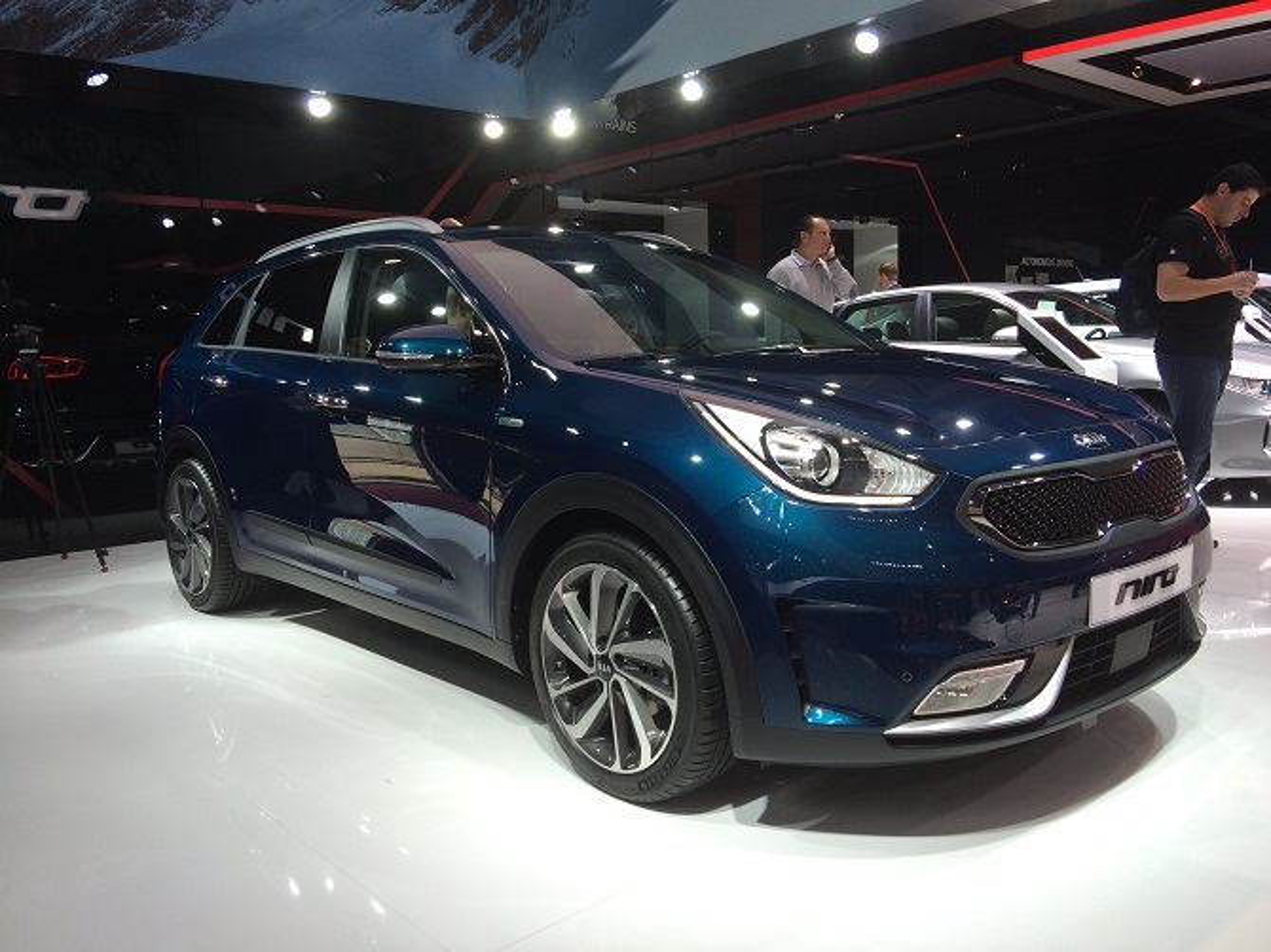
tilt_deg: -6.6
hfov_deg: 61.7
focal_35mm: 29
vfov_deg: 48.2
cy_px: 476
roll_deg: +3.8
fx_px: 1064
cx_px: 636
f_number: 2.2
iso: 40
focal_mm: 4.15
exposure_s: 1/100
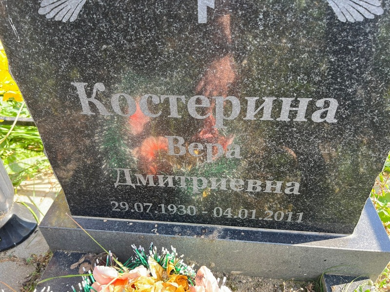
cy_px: 146
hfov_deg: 67.3
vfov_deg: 53.1
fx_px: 293
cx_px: 195
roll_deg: +0.6
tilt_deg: -33.8
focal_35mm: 26
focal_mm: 5.7
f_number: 1.5
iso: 50
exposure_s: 1/237
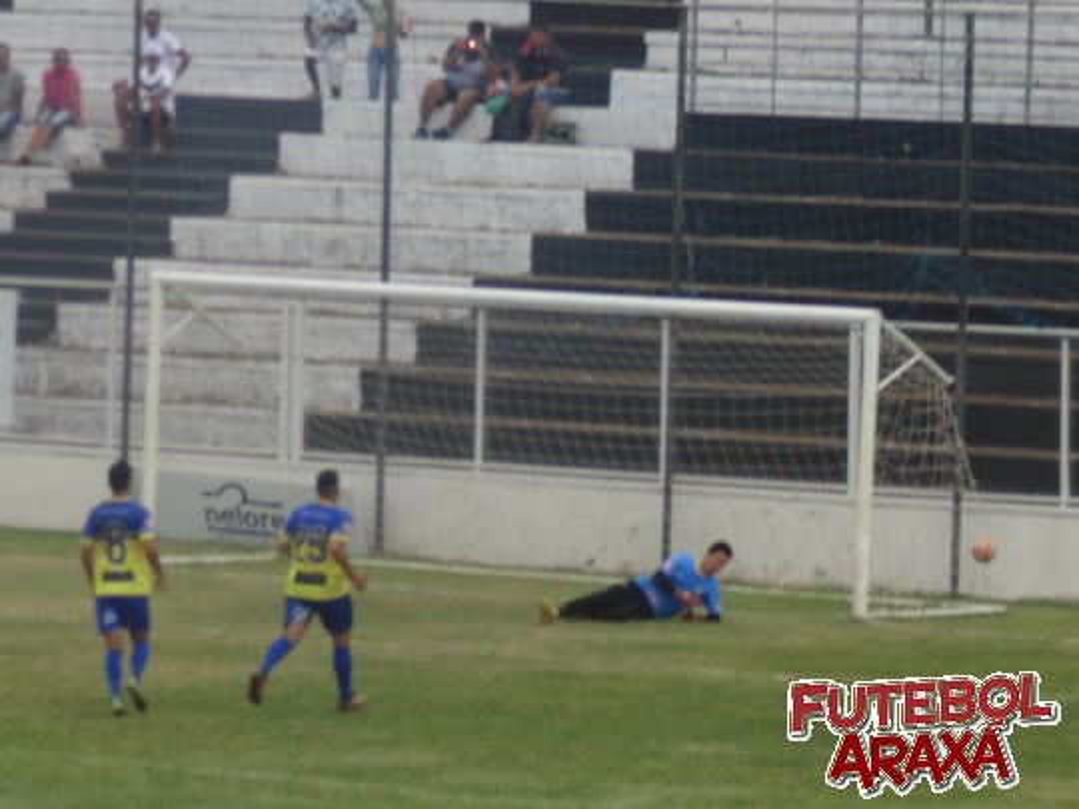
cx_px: 540
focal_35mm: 179
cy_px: 404
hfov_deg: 11.0
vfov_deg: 8.3
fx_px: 5580
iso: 80
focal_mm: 32.1
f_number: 5.1
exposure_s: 1/250
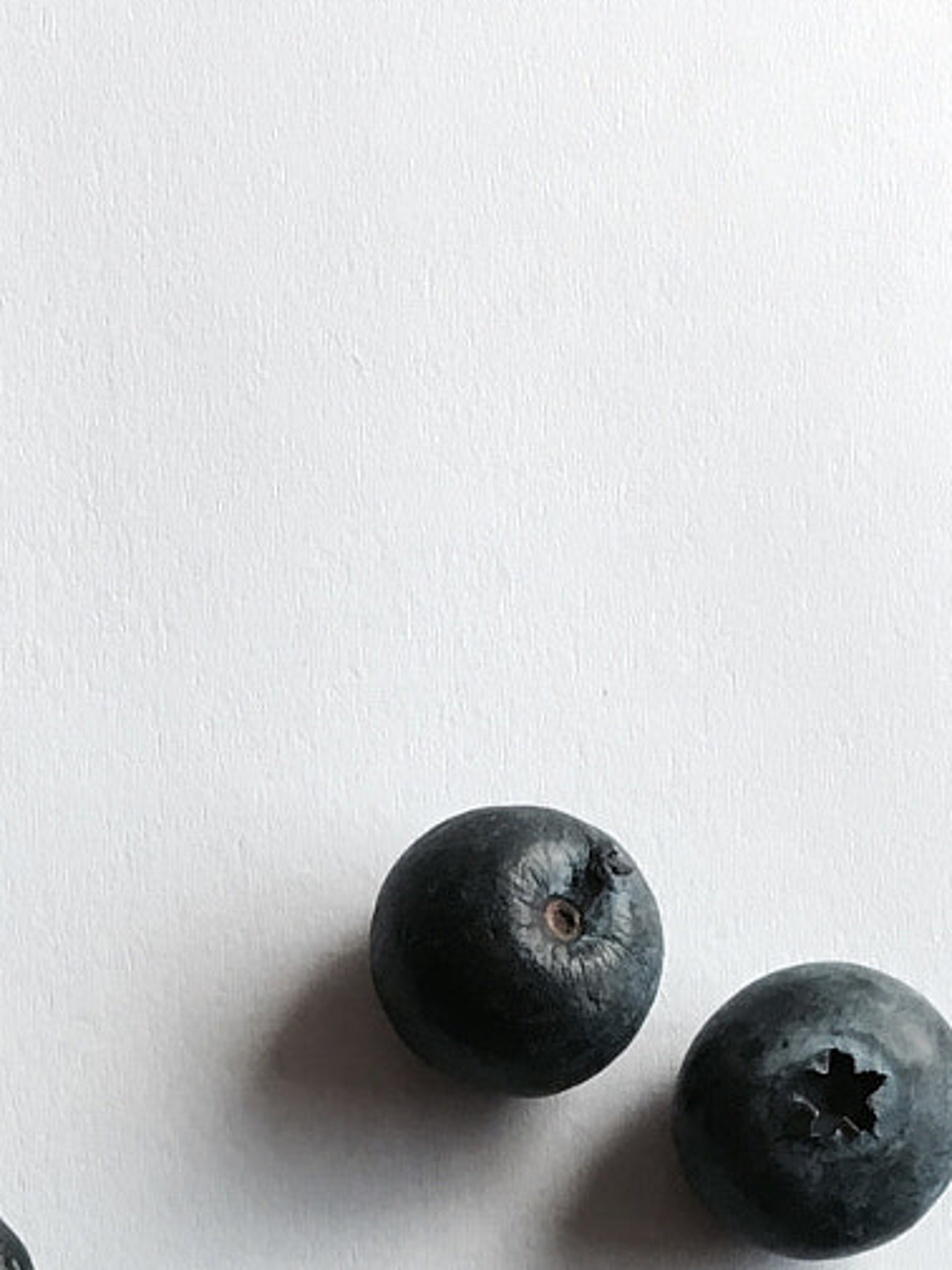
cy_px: 1837
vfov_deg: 19.0
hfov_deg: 15.9
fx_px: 3374
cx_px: 86
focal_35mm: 92
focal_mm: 4.15
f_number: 2.2
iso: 50
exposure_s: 1/33
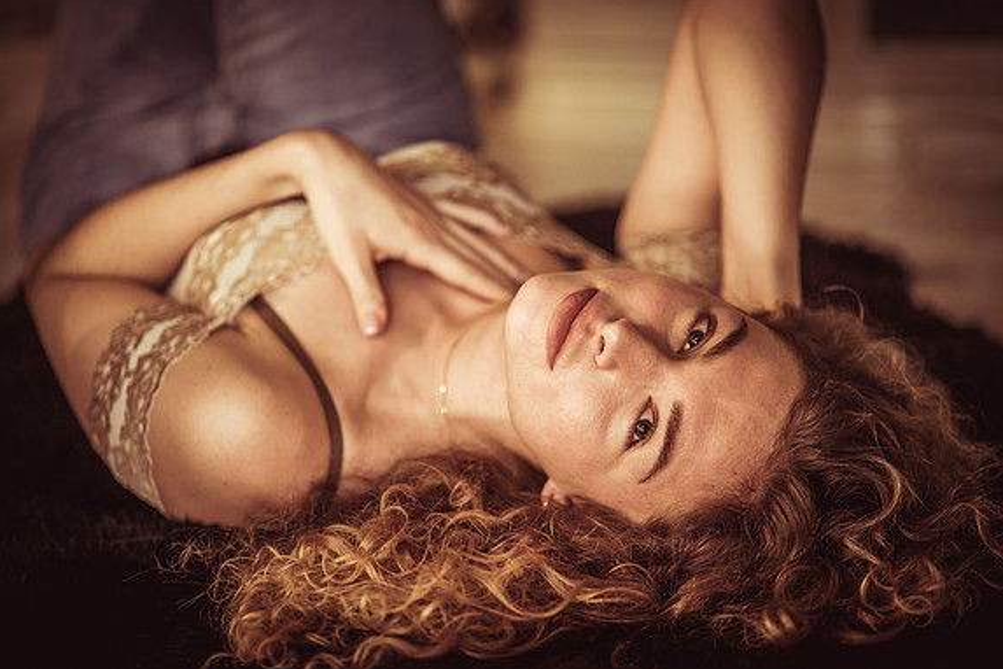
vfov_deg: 15.9
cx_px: 504
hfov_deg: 23.6
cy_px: 334
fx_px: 2396
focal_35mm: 86
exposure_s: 1/200
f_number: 1.8
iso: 500
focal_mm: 85
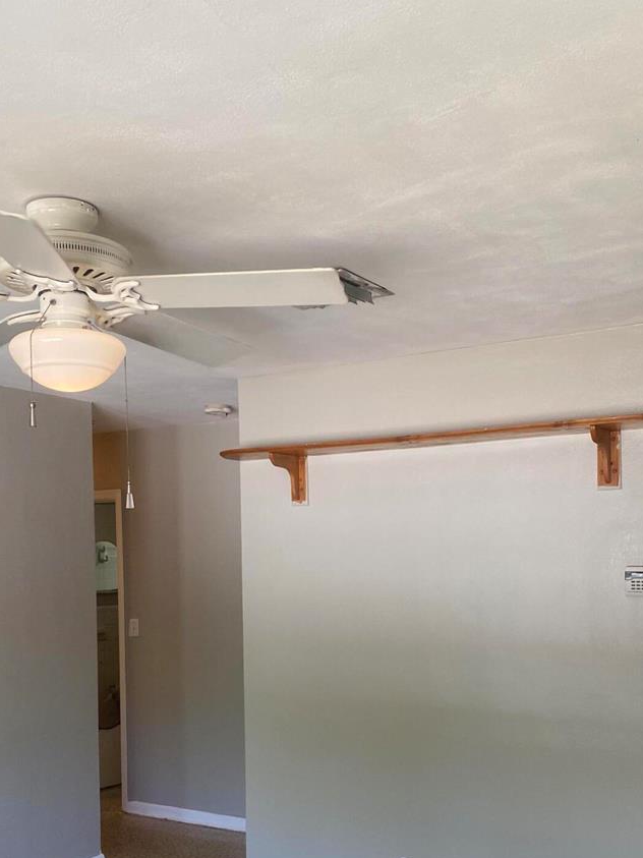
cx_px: 342
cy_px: 586
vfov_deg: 49.1
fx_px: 917
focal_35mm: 37
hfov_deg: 38.6
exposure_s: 1/121
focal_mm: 4.25
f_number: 1.8
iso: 125
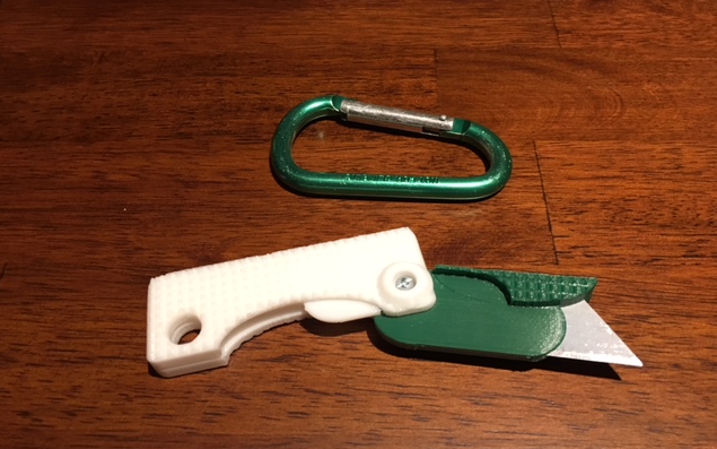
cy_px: 219
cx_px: 358
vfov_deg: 40.6
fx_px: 606
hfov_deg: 61.2
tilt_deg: -53.2
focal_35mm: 31
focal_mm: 4.15
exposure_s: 1/30
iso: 200
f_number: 2.2
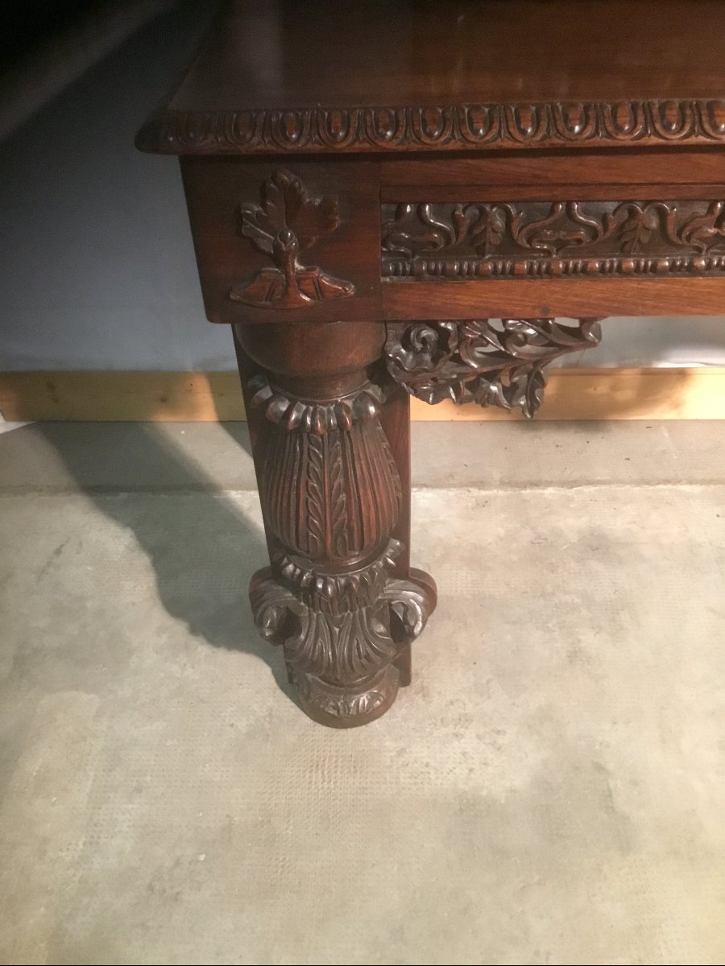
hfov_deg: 45.4
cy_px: 483
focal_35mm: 31
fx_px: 866
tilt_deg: -38.7
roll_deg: +0.4
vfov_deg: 58.4
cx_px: 362
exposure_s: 1/17
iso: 320
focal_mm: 3.3
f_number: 2.4
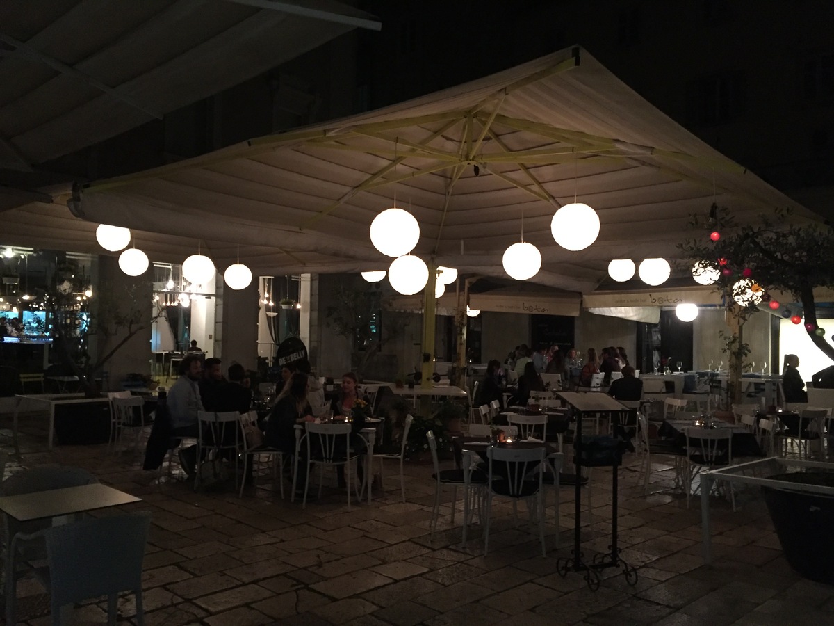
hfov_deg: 61.7
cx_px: 417
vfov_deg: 48.2
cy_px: 313
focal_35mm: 29
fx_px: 699
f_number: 2.2
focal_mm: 4.15
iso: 320
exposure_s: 1/17
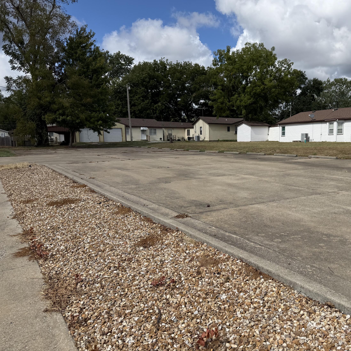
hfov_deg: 54.7
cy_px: 172
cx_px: 230
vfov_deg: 55.6
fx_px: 333
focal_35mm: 29
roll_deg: -0.2
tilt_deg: -5.3
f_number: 1.78
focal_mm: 6.76
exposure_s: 1/6711
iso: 80
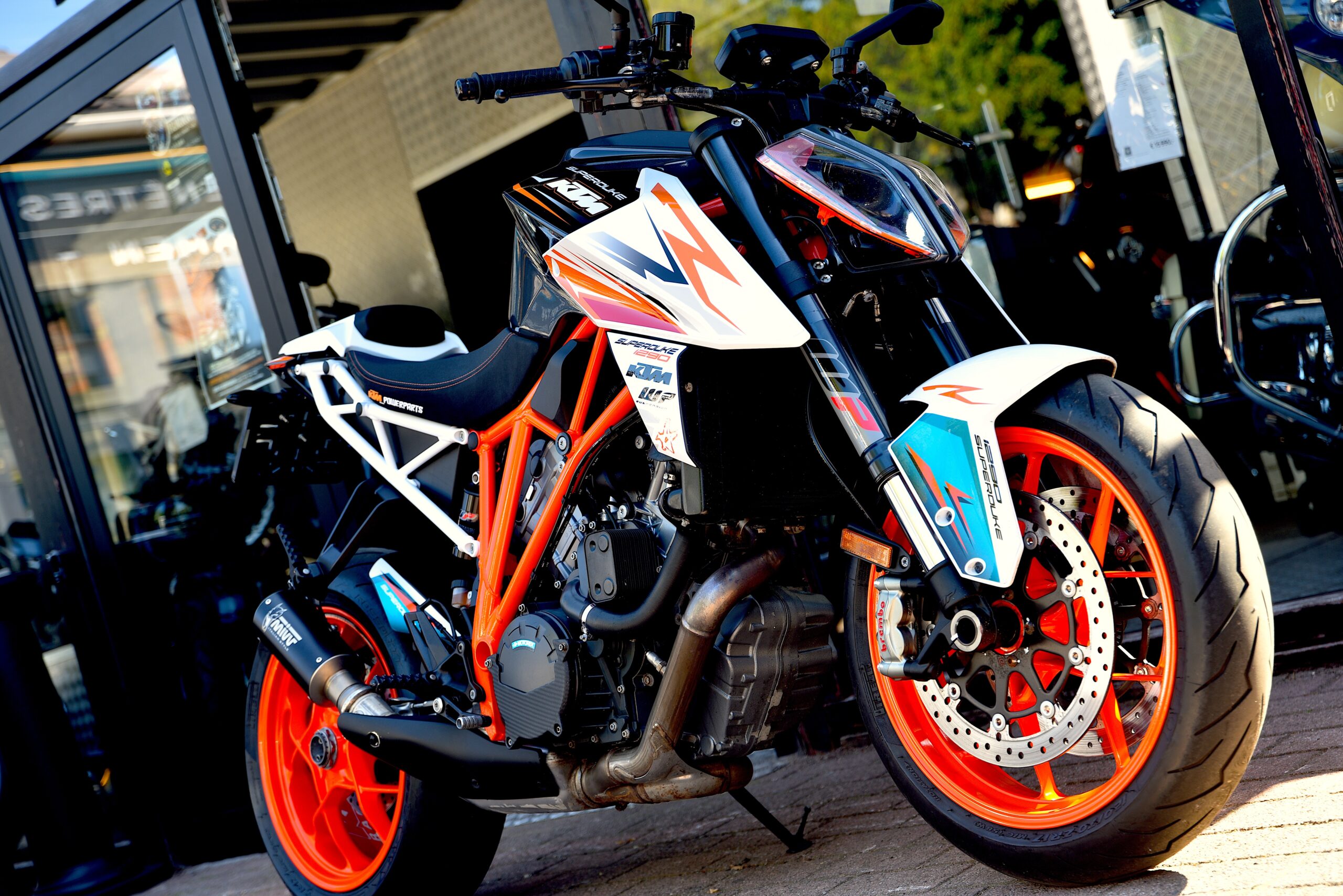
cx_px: 672
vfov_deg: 21.9
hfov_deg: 32.4
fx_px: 2314
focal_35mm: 62
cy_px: 448
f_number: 4
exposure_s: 1/60
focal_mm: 62
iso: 100
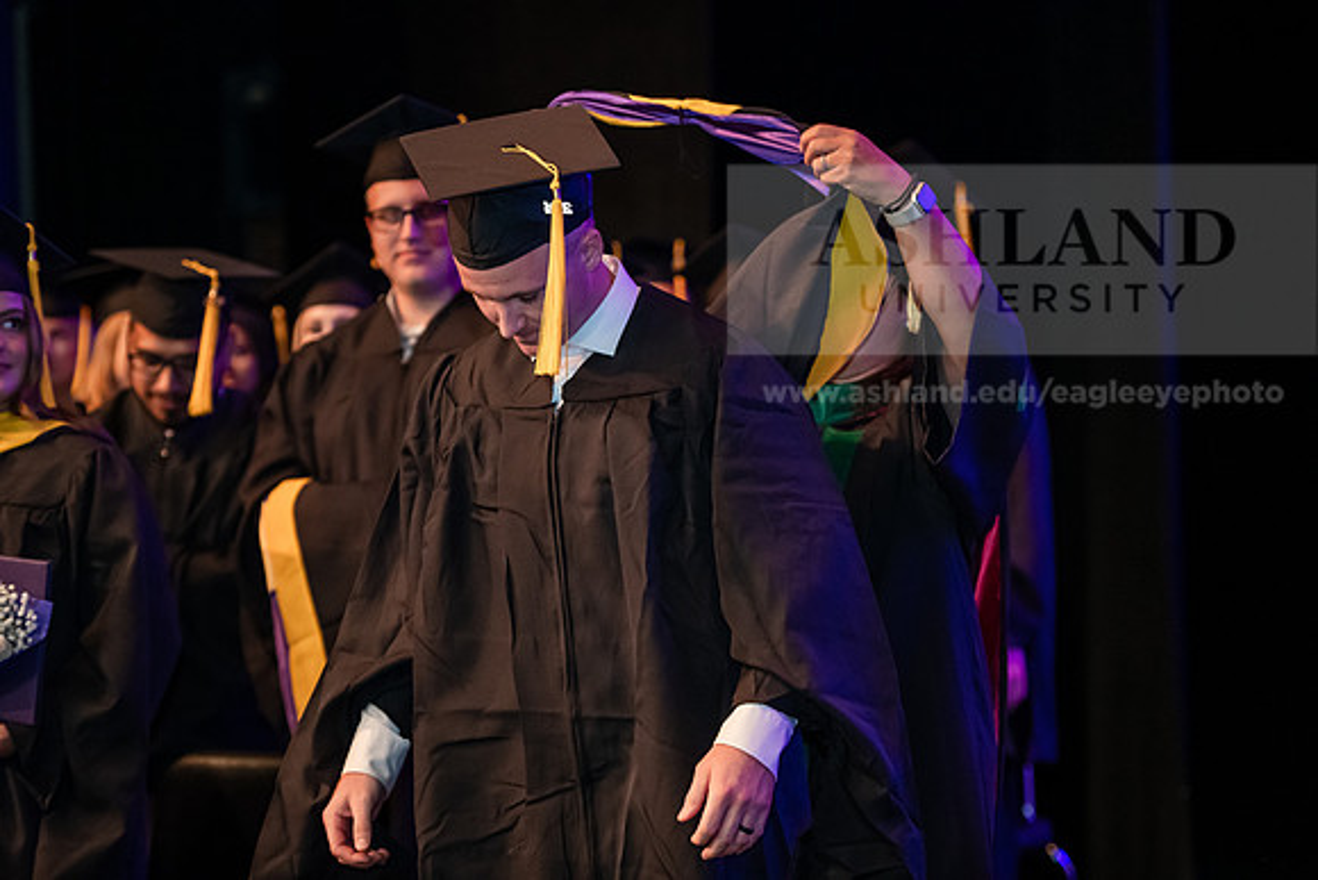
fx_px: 4101
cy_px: 440
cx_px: 659
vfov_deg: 12.2
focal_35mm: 112
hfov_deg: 18.3
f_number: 3.2
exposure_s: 1/200
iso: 3200
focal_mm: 112
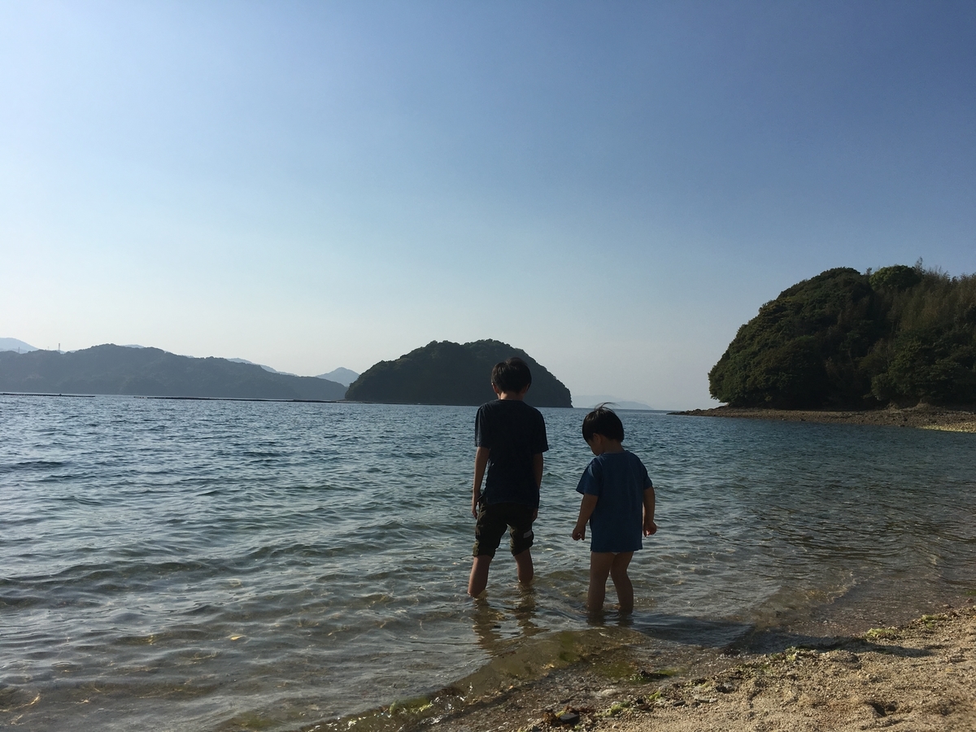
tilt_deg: +3.6
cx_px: 488
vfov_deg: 48.2
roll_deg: -1.6
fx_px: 818
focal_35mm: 29
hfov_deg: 61.7
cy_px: 366
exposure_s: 1/5128
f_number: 2.2
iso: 25
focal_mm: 4.15
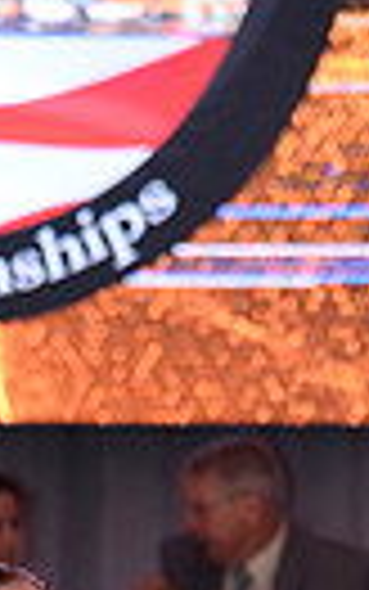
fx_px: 7618
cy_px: 1072
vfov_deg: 4.4
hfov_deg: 2.8
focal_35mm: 474
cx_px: -268
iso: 1600
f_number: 5
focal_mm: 105
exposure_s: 1/250
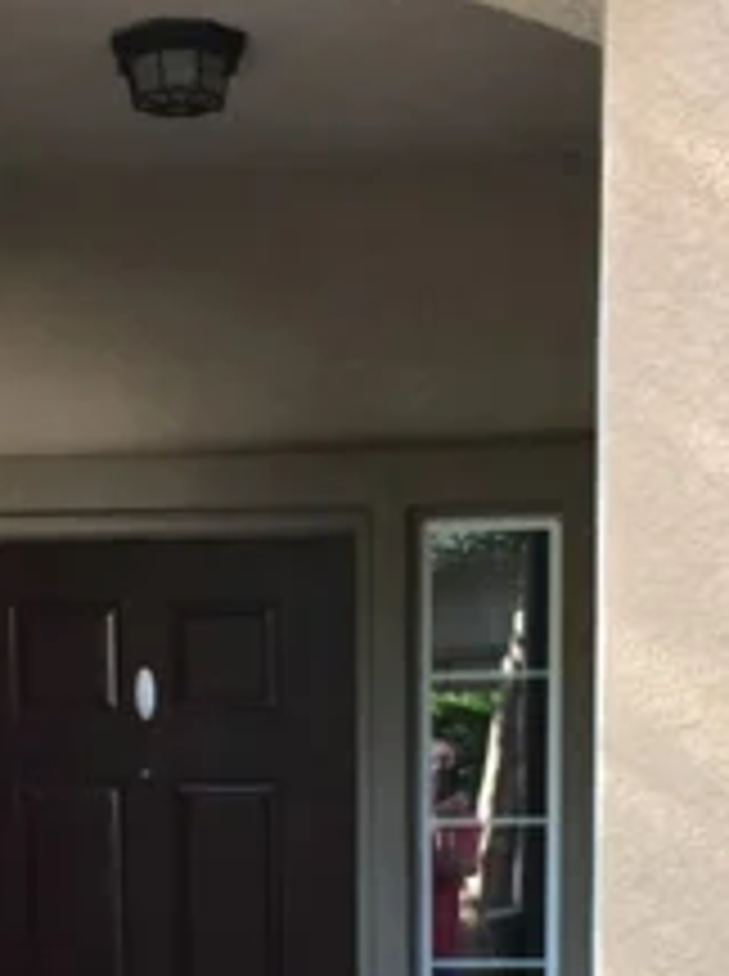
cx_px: 266
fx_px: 2112
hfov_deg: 19.5
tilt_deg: -7.1
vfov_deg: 24.1
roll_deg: +0.2
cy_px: 1111
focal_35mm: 75
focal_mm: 4.15
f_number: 2.2
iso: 32
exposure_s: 1/40
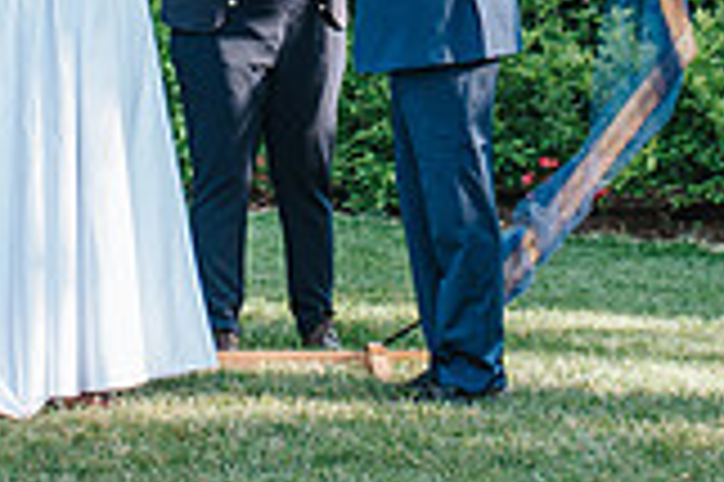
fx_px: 2712
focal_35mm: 135
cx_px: 274
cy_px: -185
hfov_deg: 15.2
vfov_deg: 9.9
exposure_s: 1/640
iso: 360
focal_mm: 35
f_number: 3.2
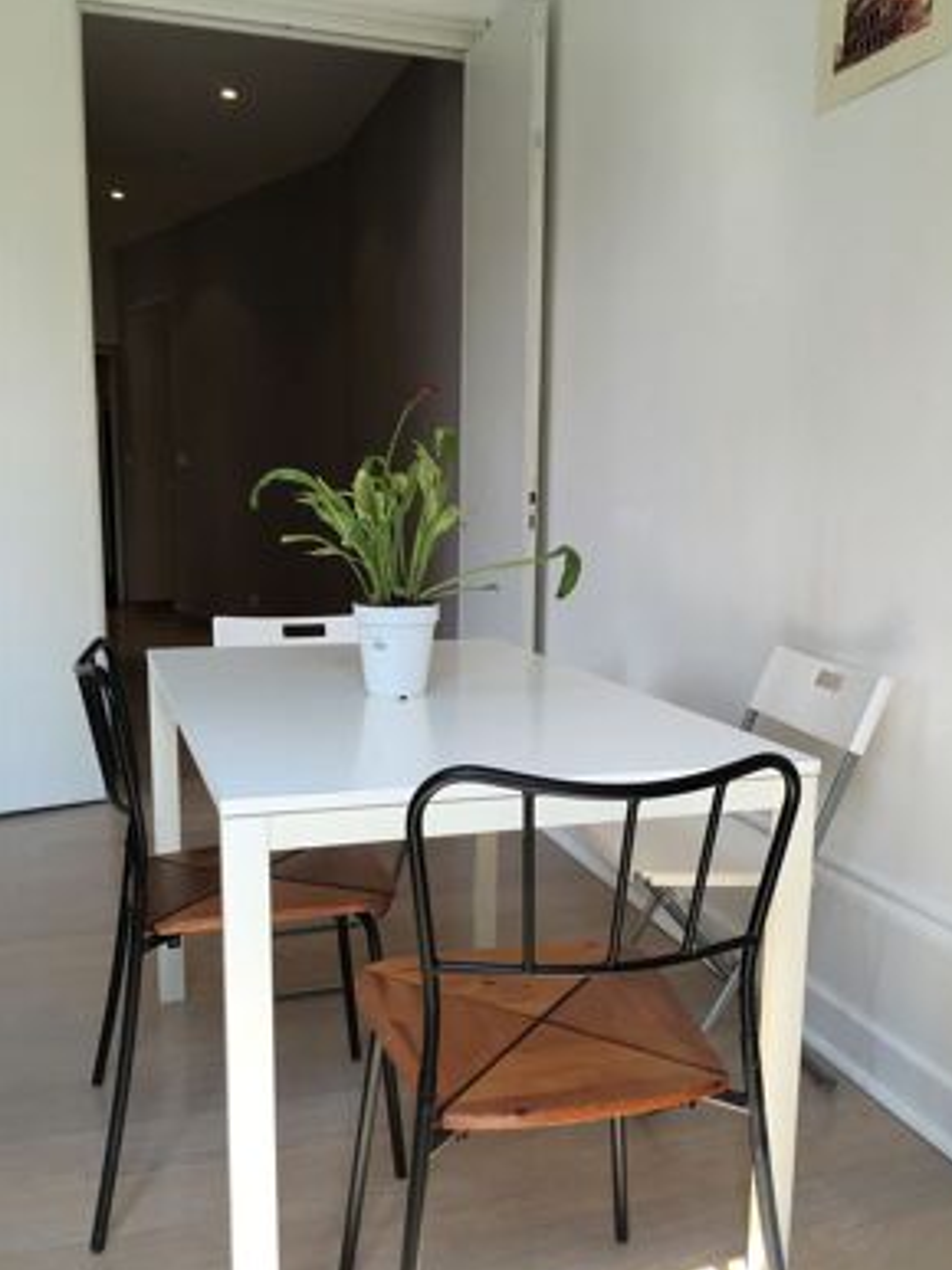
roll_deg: -0.7
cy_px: 691
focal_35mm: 32
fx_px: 1174
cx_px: 522
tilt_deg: -9.1
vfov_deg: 56.7
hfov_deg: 44.1
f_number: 2.2
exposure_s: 1/100
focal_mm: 4.15
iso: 32
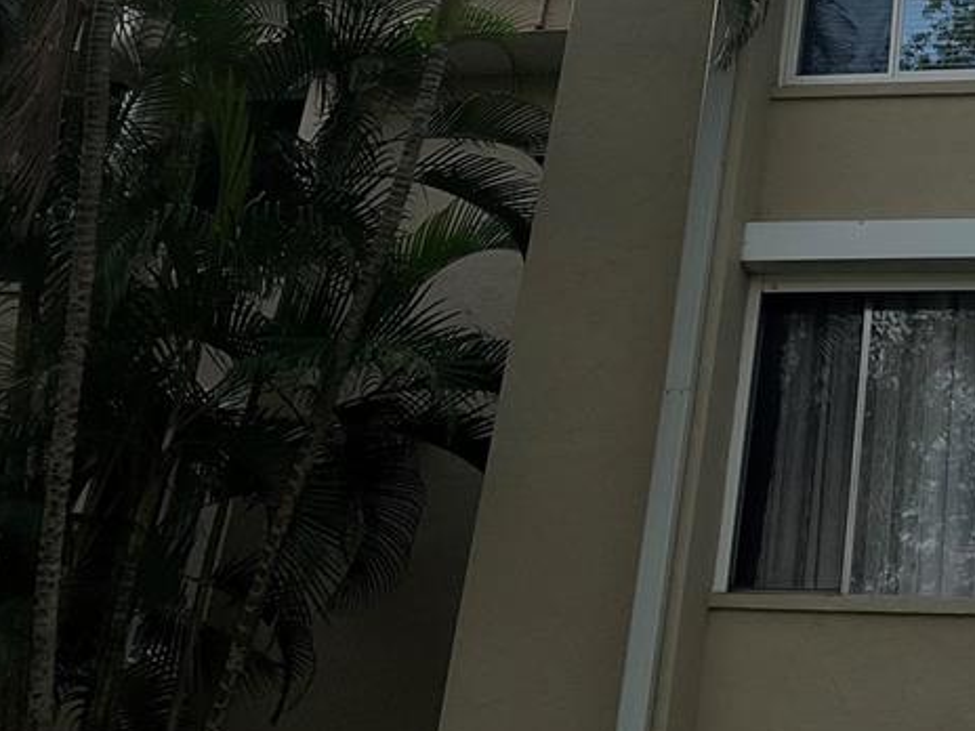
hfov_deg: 28.6
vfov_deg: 22.0
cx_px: 952
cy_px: -13
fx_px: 1803
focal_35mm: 64
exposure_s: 1/1144
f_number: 1.8
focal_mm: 3
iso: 16
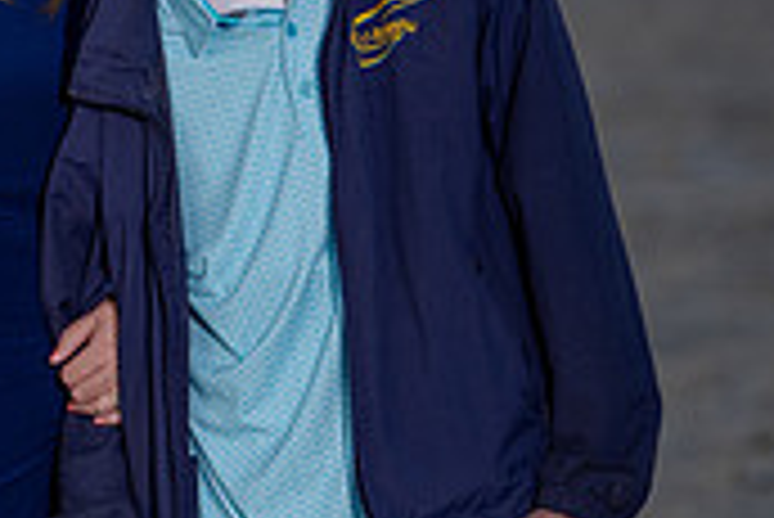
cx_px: -402
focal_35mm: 453
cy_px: 92
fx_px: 9747
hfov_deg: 4.5
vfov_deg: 3.0
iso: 400
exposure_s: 1/500
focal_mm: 130
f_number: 2.8
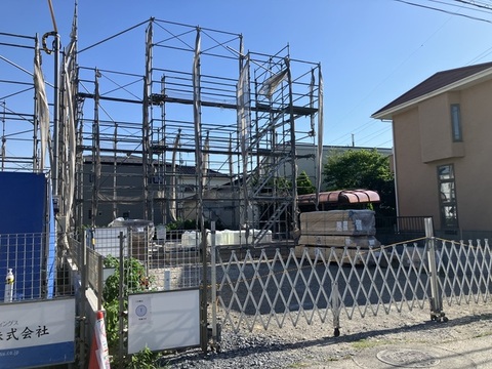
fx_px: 398
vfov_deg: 49.7
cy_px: 184
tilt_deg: +10.1
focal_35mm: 28
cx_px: 246
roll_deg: +2.4
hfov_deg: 63.4
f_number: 1.8
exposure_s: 1/1675
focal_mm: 3.99
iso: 32
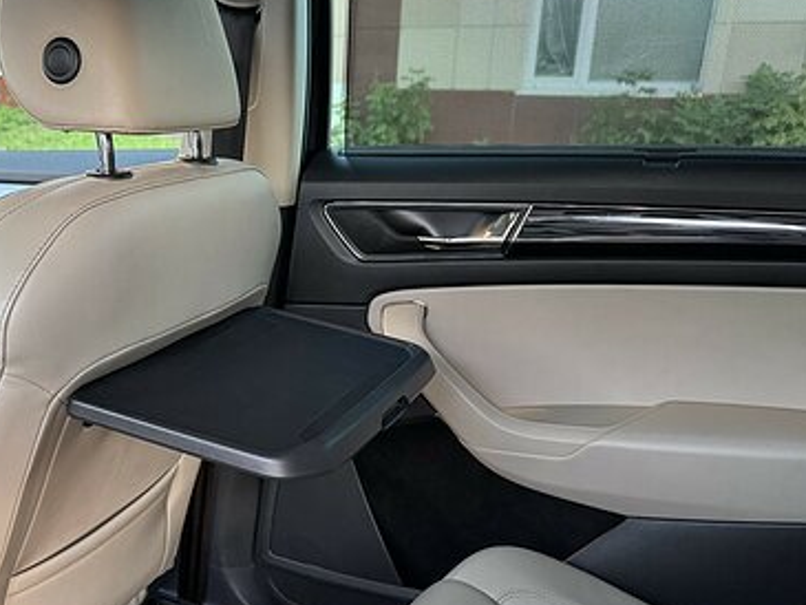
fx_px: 839
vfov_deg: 39.4
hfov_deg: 49.7
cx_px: 223
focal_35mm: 36
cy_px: 385
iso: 500
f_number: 1.78
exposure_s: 1/60
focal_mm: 6.76
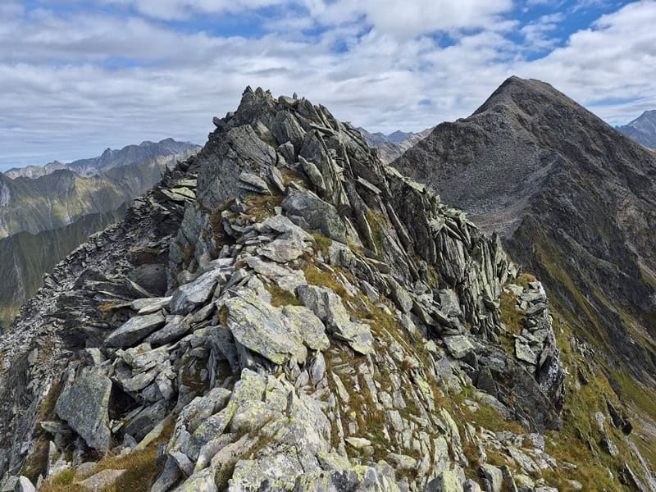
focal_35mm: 23
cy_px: 246
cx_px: 328
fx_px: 436
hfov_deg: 73.9
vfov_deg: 58.9
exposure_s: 1/5872
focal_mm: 5.4
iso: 80
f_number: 1.8
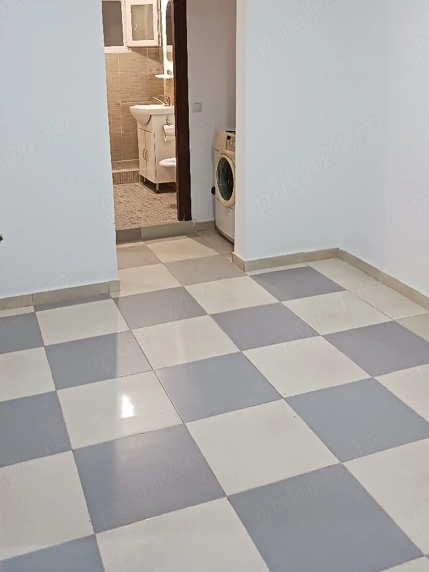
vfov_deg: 48.1
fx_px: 627
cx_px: 202
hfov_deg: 37.7
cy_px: 188
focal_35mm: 38
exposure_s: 1/25.1
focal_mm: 4
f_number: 1.8
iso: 500
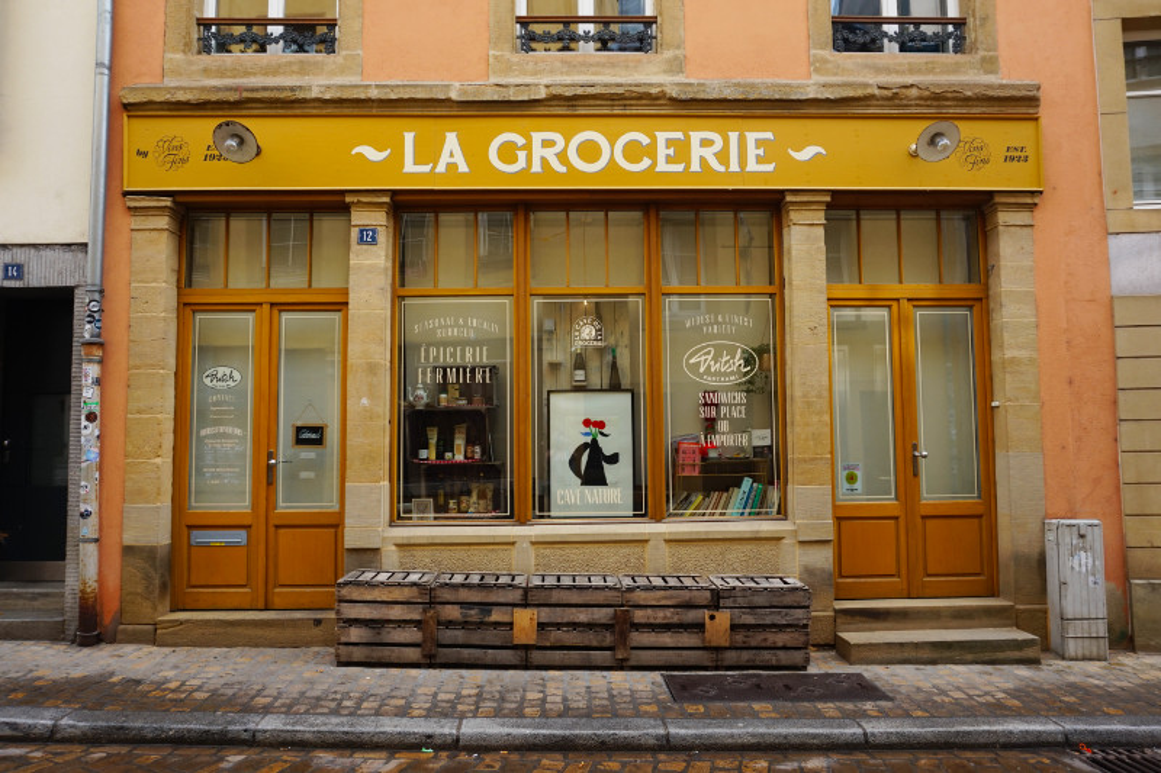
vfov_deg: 53.1
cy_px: 386
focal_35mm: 24
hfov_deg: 73.8
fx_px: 774
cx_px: 580
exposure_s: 1/80
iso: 100
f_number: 7.1
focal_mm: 16
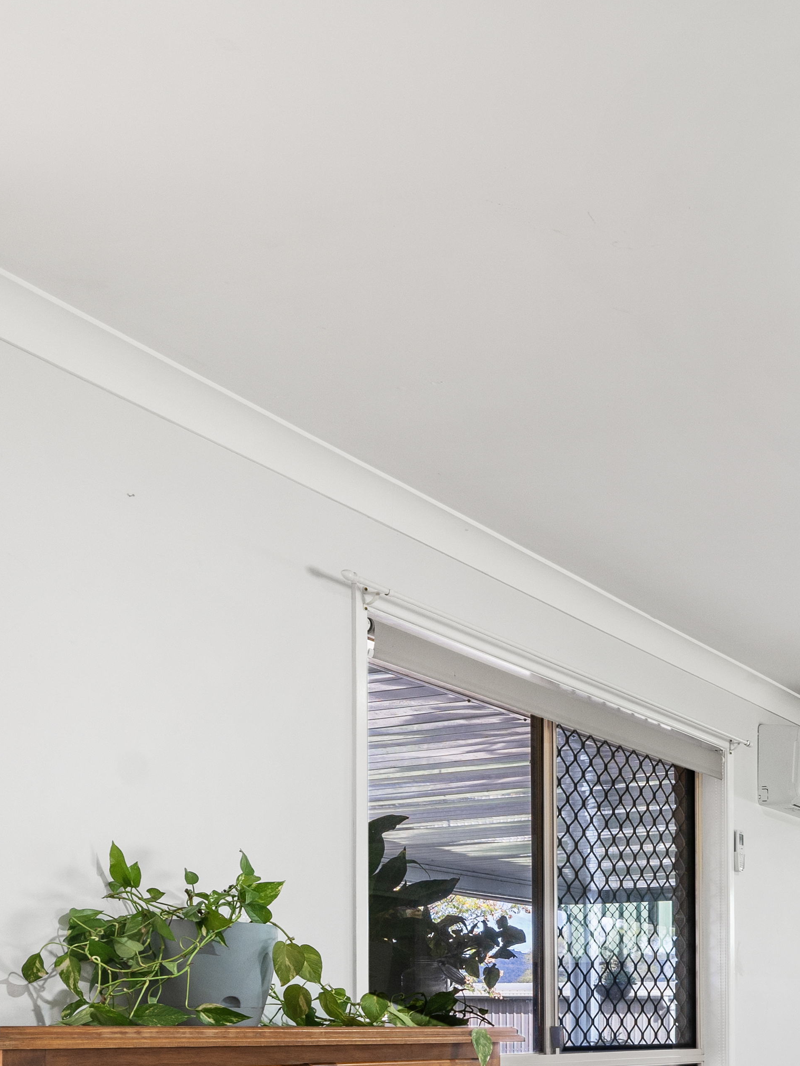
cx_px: 1072
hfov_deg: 29.0
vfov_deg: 42.1
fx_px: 1202
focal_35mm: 39
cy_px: 1043
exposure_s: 1/2
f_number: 8
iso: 100
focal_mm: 13
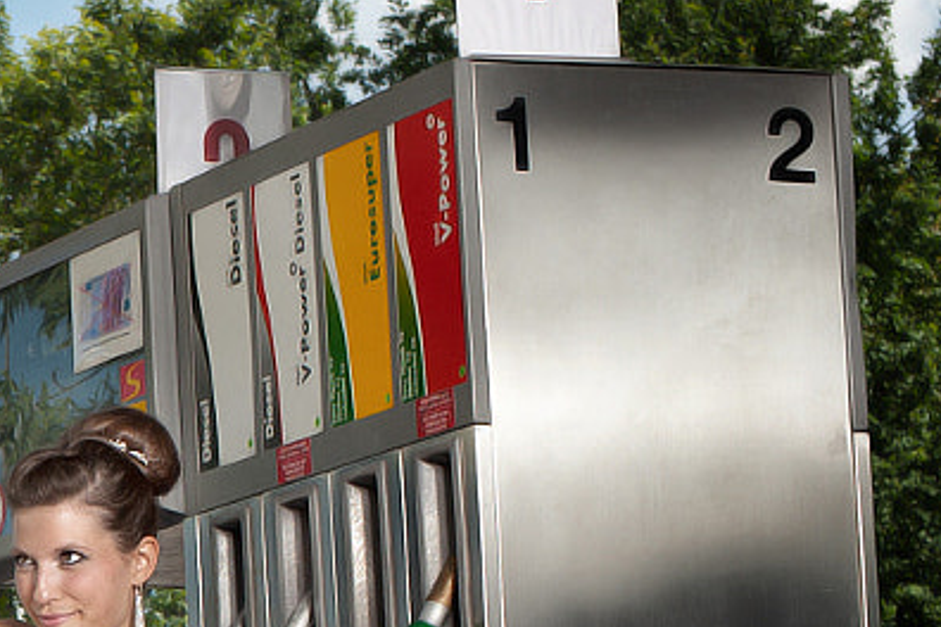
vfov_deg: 6.7
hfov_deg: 9.6
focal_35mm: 202
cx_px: -829
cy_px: 951
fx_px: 5280
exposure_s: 1/200
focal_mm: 50
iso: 100
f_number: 9
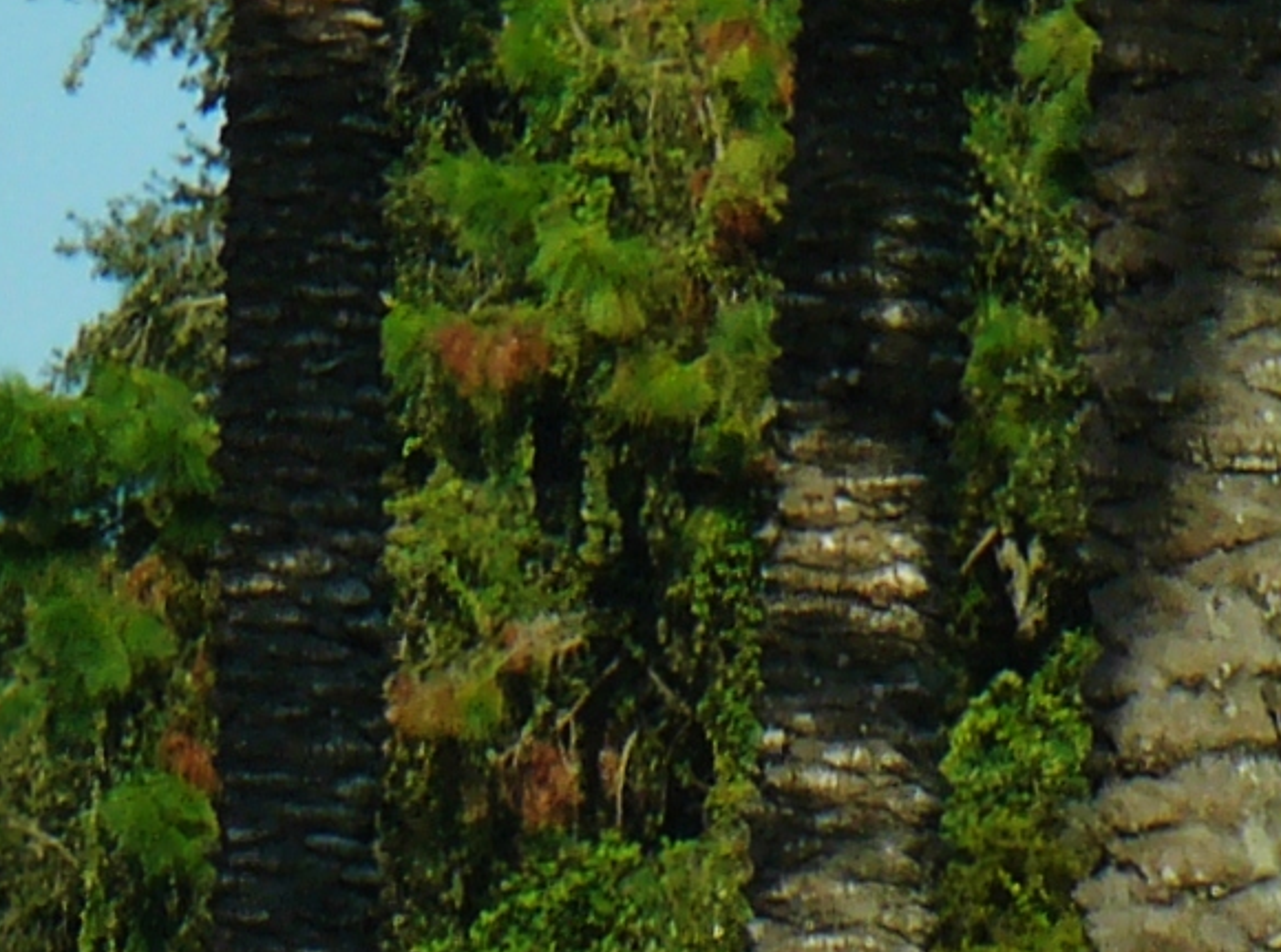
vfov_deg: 2.7
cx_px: -1838
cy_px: 742
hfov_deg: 3.5
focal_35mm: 556
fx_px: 20507
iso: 100
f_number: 5.6
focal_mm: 17.7
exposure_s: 1/320
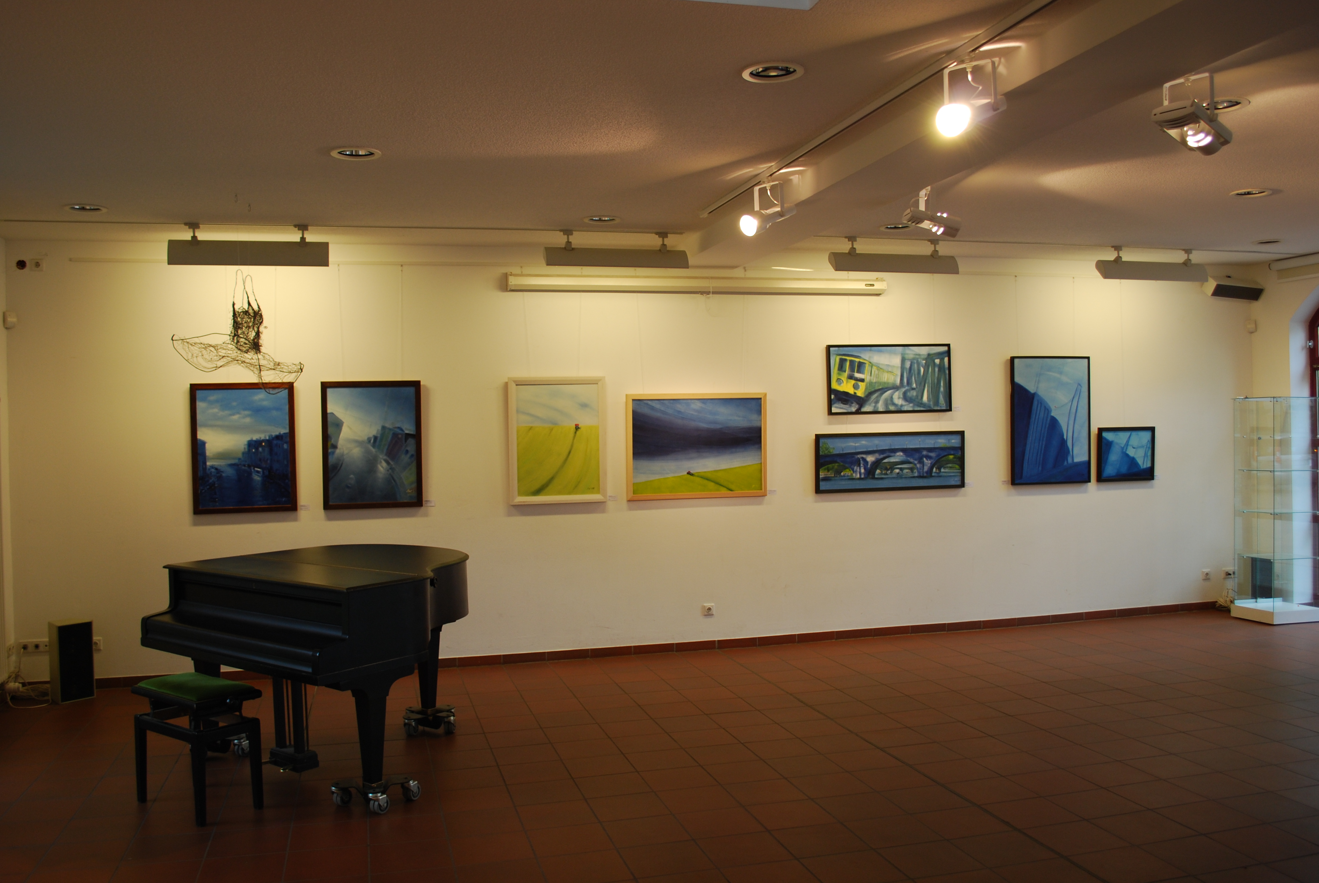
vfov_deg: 43.7
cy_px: 442
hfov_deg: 61.9
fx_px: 1100
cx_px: 660
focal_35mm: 30
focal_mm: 20
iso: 200
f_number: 4
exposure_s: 1/60
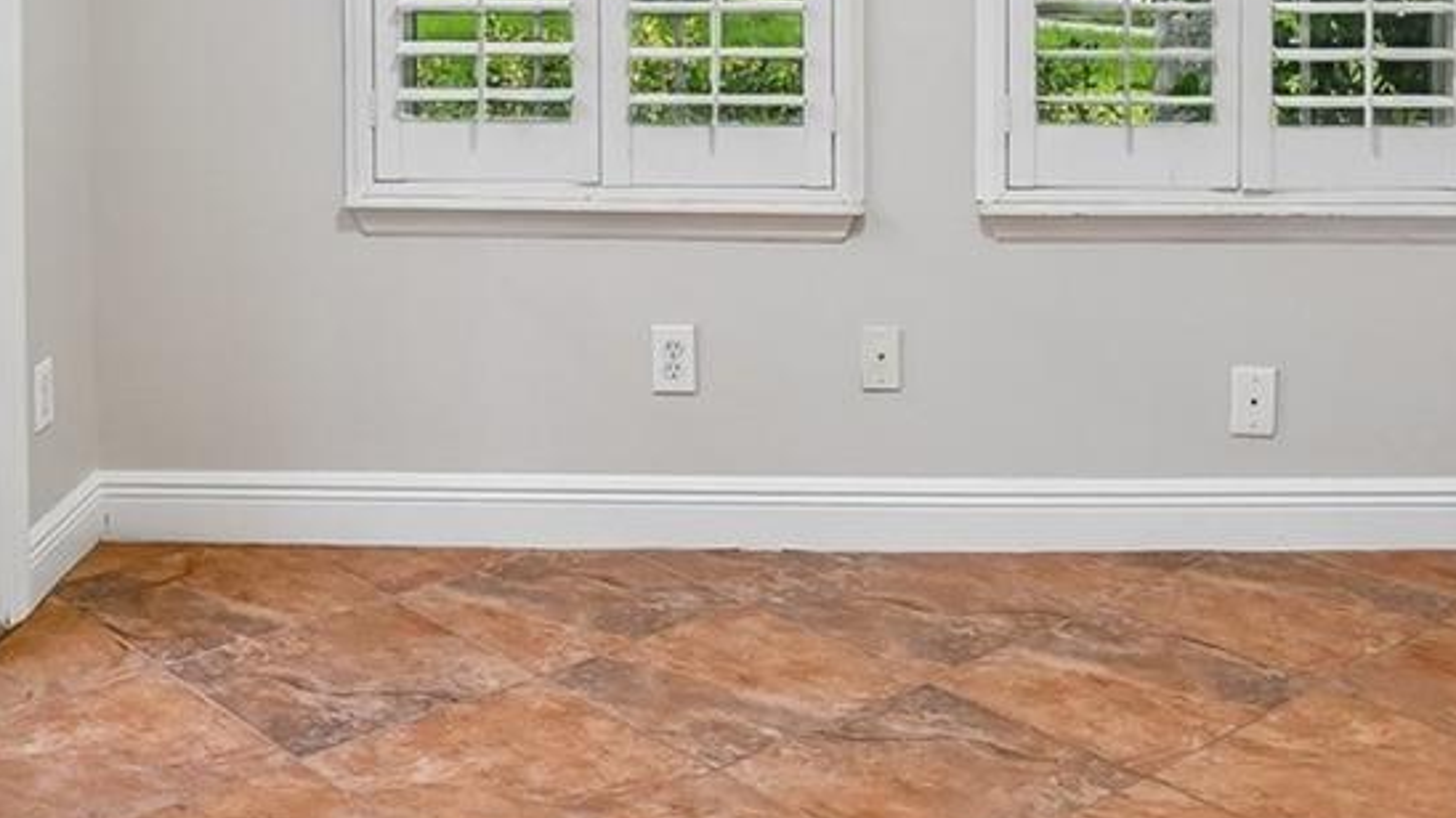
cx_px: 757
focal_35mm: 55
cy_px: -284
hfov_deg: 37.8
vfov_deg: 19.8
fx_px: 2123
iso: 400
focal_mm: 18
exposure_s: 1/25
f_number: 9
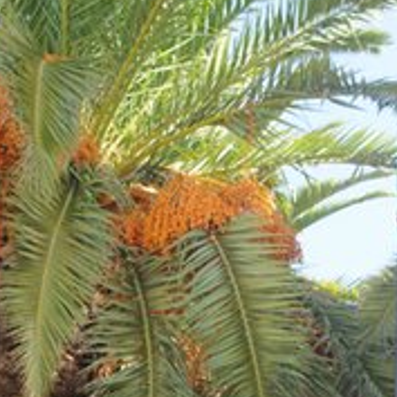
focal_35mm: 112
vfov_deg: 15.2
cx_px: 393
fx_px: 1453
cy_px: 410
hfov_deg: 15.3
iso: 200
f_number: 4.2
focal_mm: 26
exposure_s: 1/250
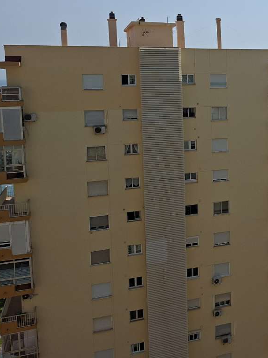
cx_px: 270
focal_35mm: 45
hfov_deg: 29.9
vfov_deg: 41.6
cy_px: 120
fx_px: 465
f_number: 1.8
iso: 50
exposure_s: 1/2941
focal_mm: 5.54
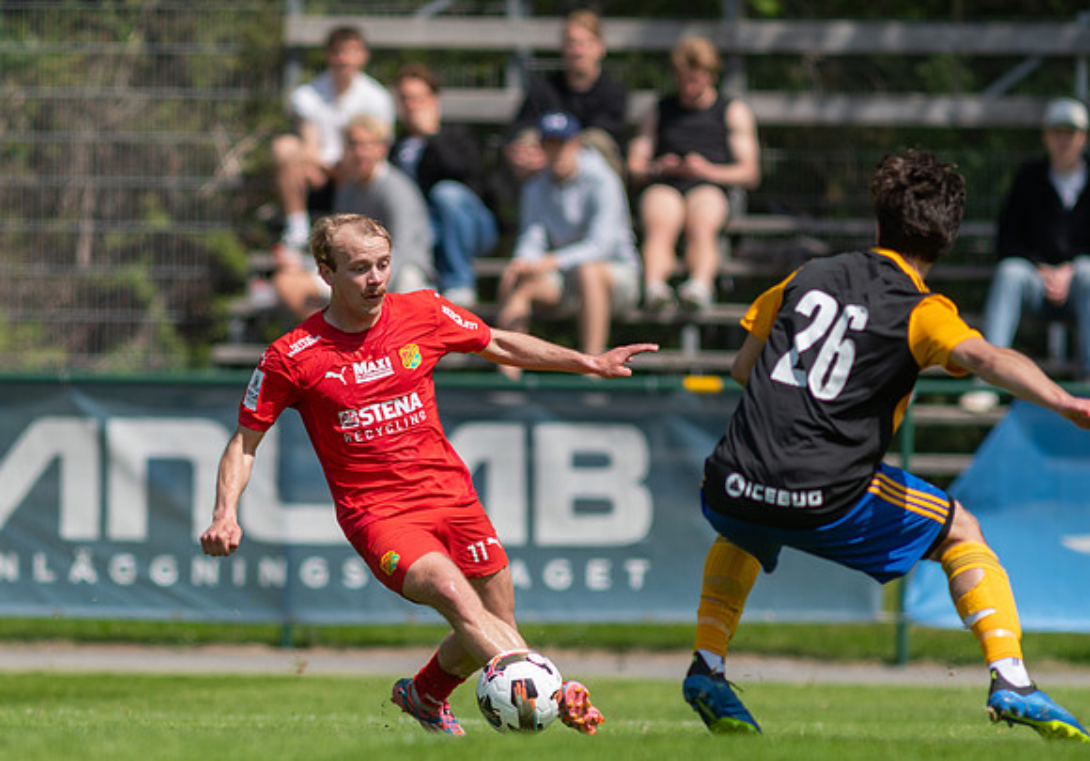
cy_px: 482
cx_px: 367
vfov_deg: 2.4
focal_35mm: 588
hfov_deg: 3.5
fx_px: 18075
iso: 100
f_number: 3.2
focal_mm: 300
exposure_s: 1/1600
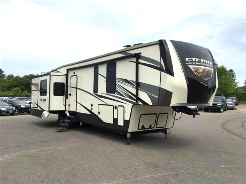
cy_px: 92
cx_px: 123
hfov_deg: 58.4
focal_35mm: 31
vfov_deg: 45.4
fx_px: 220
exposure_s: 1/1733
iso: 25
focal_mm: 3.3
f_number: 2.4
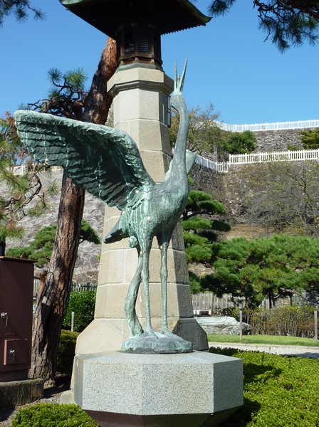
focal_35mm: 52
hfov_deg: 28.0
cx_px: 160
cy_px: 214
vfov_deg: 36.9
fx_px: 641
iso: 80
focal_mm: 8.5
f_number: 3.8
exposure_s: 1/500
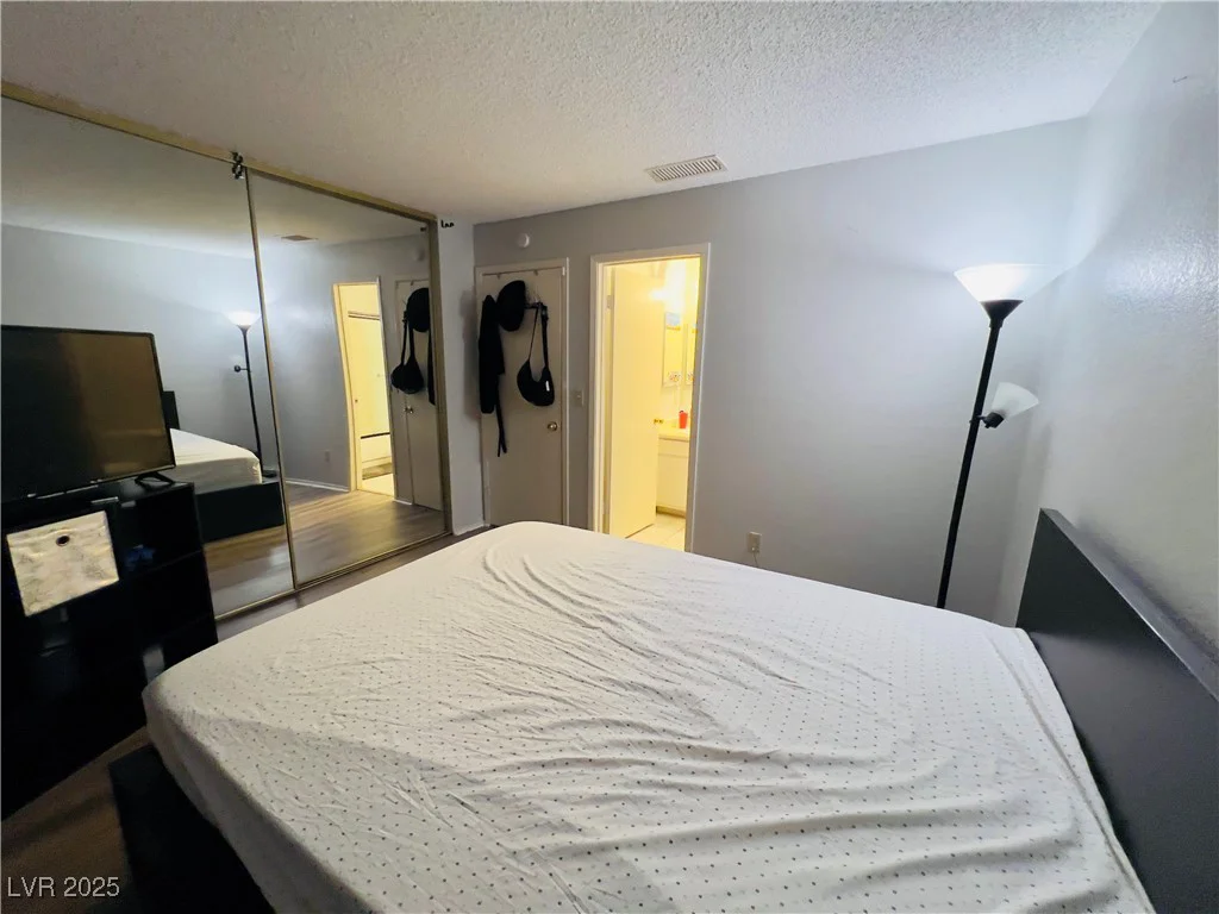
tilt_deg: -11.6
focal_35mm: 13
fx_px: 458
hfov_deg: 106.2
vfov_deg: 89.9
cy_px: 457
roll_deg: -0.9
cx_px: 610
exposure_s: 1/60
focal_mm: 1.57
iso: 500
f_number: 1.8
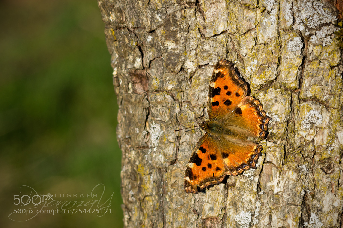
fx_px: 1500
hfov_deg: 13.0
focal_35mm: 158
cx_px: 172
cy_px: 114
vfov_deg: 8.7
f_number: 8
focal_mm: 105
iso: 200
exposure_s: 1/320
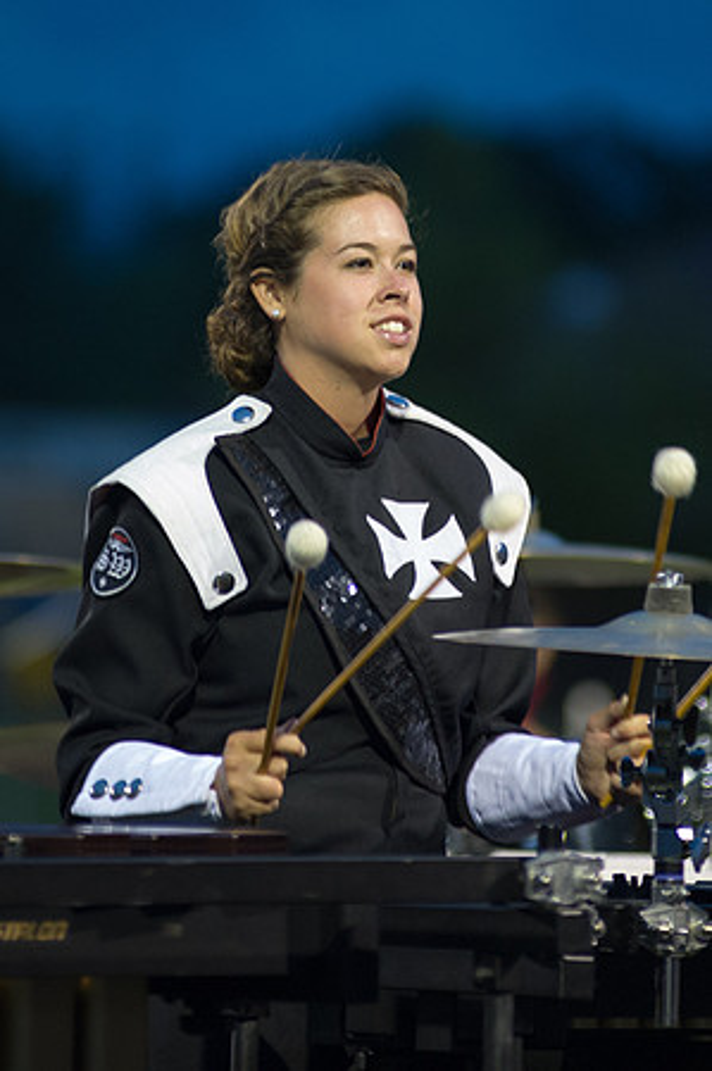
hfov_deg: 3.7
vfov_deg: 5.5
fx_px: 11114
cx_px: 430
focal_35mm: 374
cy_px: 405
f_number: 2.8
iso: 3200
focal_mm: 200
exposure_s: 1/160
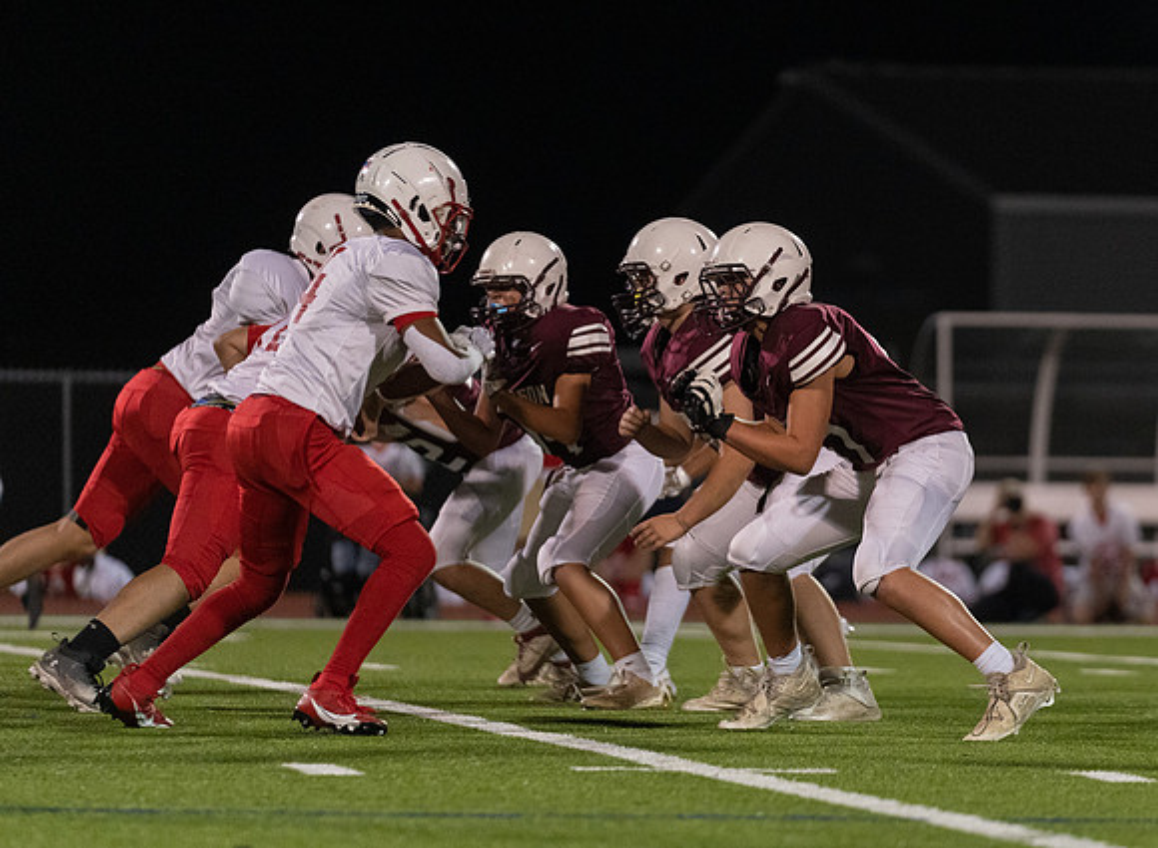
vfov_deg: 5.2
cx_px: 837
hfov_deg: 7.1
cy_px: 453
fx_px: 9352
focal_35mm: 282
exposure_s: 1/1000
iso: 5000
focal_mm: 200
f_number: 2.8
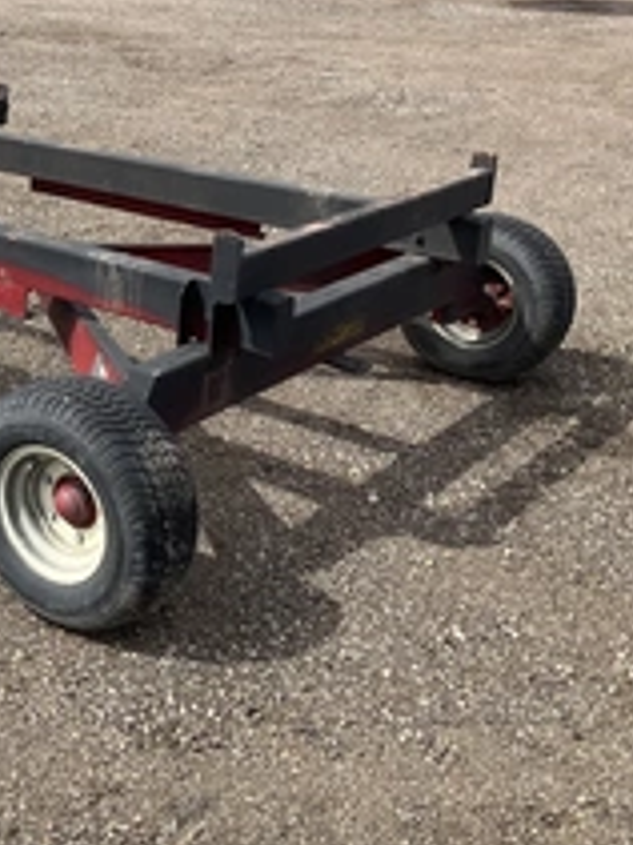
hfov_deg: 25.2
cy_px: 332
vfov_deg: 34.8
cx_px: 0
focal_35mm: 55
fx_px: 1342
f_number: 1.8
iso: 25
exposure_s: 1/1121
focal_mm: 3
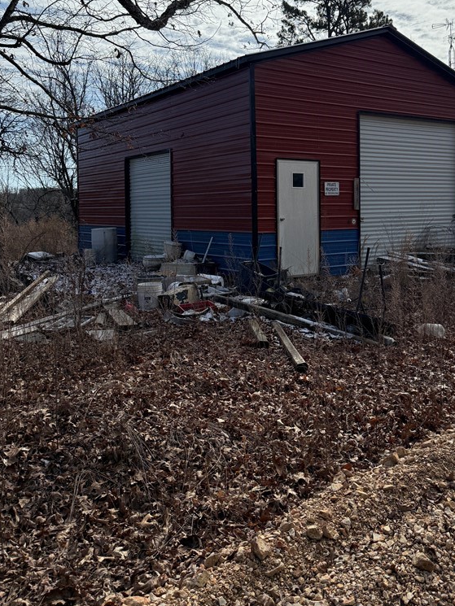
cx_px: 294
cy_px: 213
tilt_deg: -0.3
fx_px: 578
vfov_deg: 54.5
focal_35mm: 33
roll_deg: -0.7
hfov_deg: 42.5
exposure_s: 1/14286
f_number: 1.78
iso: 100
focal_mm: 6.76
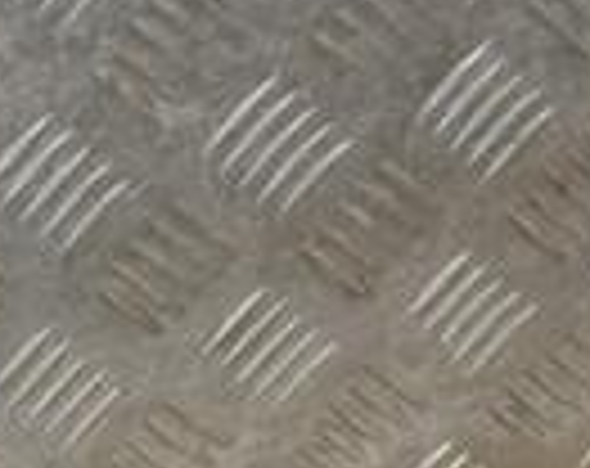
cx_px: 203
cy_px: 868
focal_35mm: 194
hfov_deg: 10.0
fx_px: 3378
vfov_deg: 7.7
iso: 800
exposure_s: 1/200
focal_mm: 30
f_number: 7.1
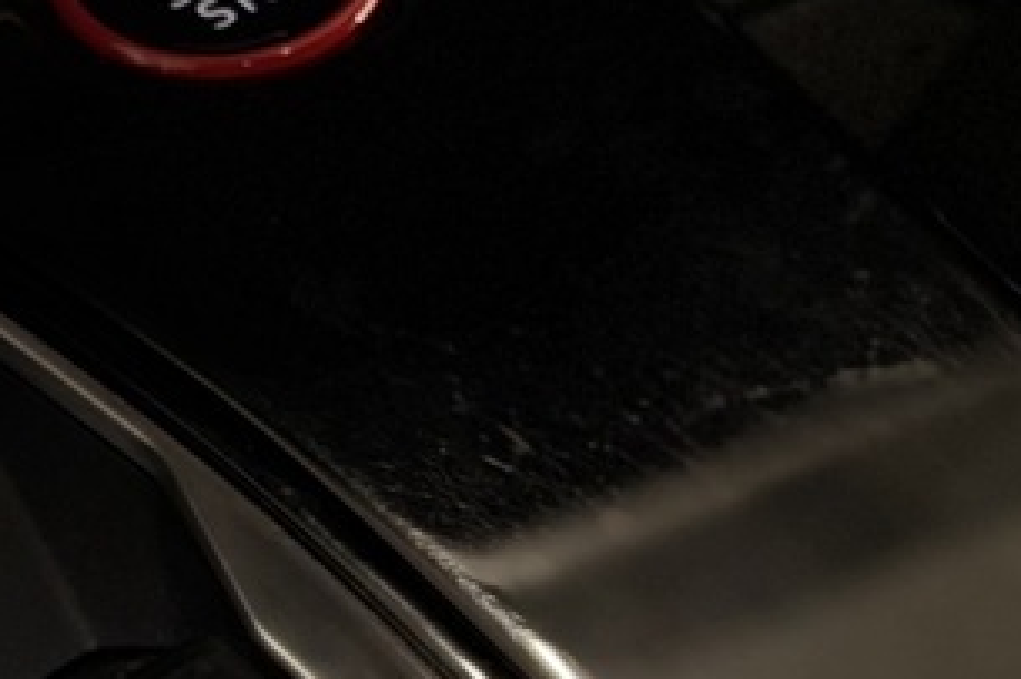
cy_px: 321
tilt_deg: -51.1
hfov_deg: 8.7
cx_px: 770
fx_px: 6689
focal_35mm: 236
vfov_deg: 5.8
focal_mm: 6.76
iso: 250
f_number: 1.78
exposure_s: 1/52
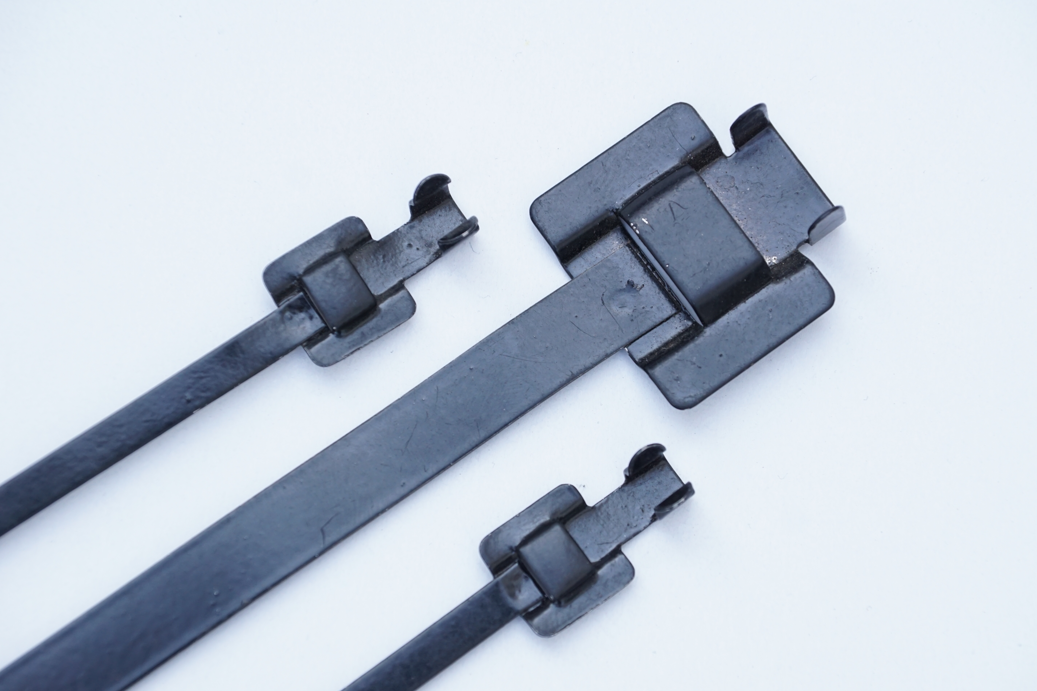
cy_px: 362
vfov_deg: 6.5
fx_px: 6121
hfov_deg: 9.7
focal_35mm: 213
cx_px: 532
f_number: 5.6
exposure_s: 1/100
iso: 400
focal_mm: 135
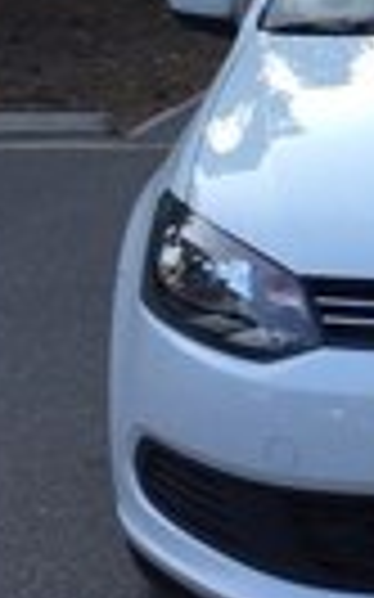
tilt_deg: -3.1
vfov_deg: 17.6
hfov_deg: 11.0
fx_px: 1877
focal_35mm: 115
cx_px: 554
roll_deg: +1.6
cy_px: -22
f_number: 2.2
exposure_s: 1/547
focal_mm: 4.15
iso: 32
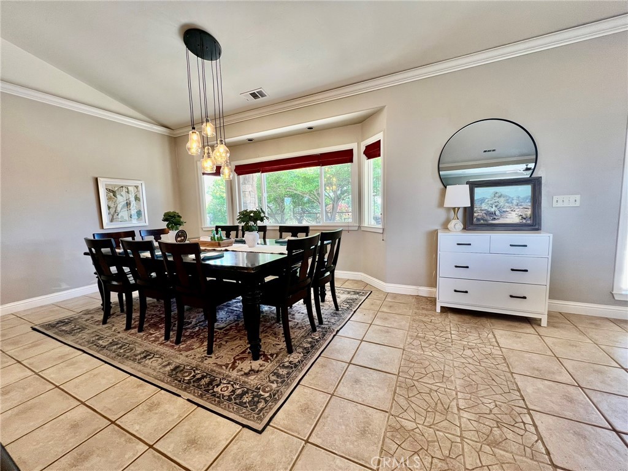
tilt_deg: -7.4
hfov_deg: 106.2
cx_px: 314
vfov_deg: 89.9
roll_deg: +1.3
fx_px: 236
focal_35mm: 13
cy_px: 236
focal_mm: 1.57
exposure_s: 1/120
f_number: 1.8
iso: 125
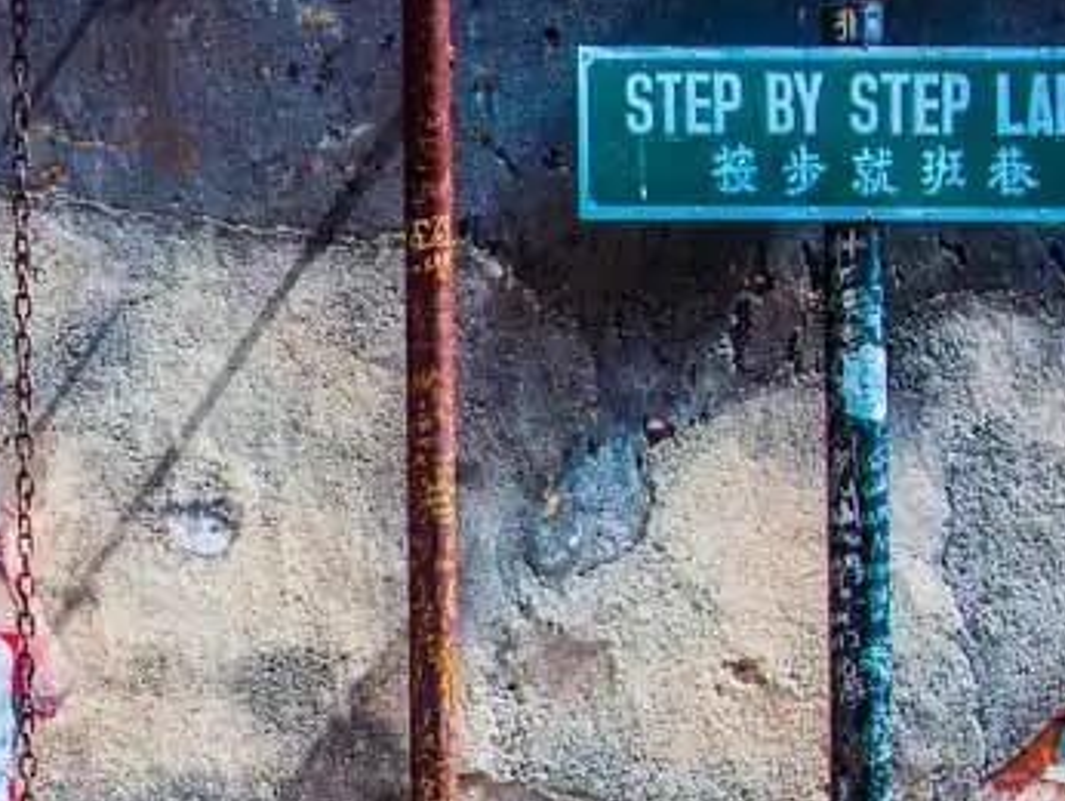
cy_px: 783
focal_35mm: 100
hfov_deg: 17.7
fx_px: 3079
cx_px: -511
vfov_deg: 14.6
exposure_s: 1/500
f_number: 5.6
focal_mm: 20
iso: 200
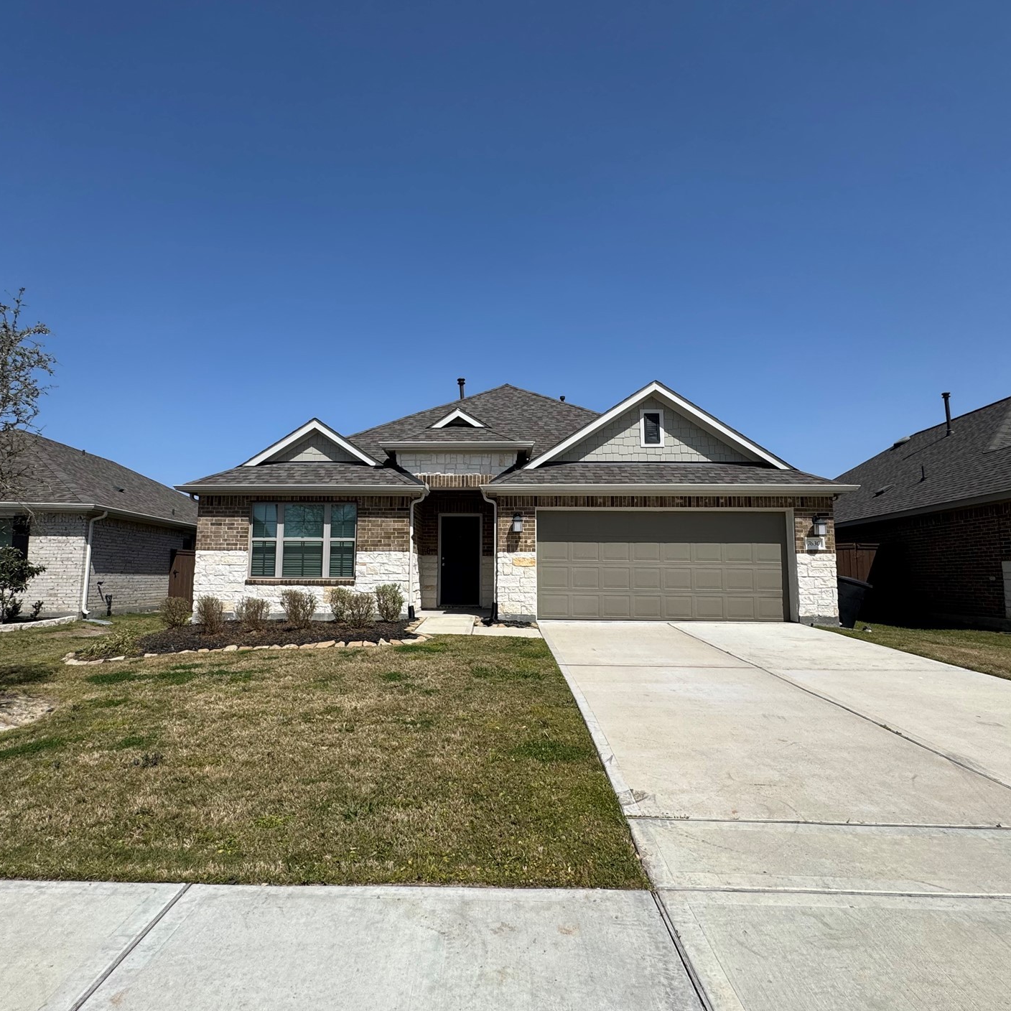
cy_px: 517
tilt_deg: +5.2
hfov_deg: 80.7
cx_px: 485
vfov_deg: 80.7
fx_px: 595
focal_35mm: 18
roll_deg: -0.1
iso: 50
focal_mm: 2.22
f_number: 2.2
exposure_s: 1/3546
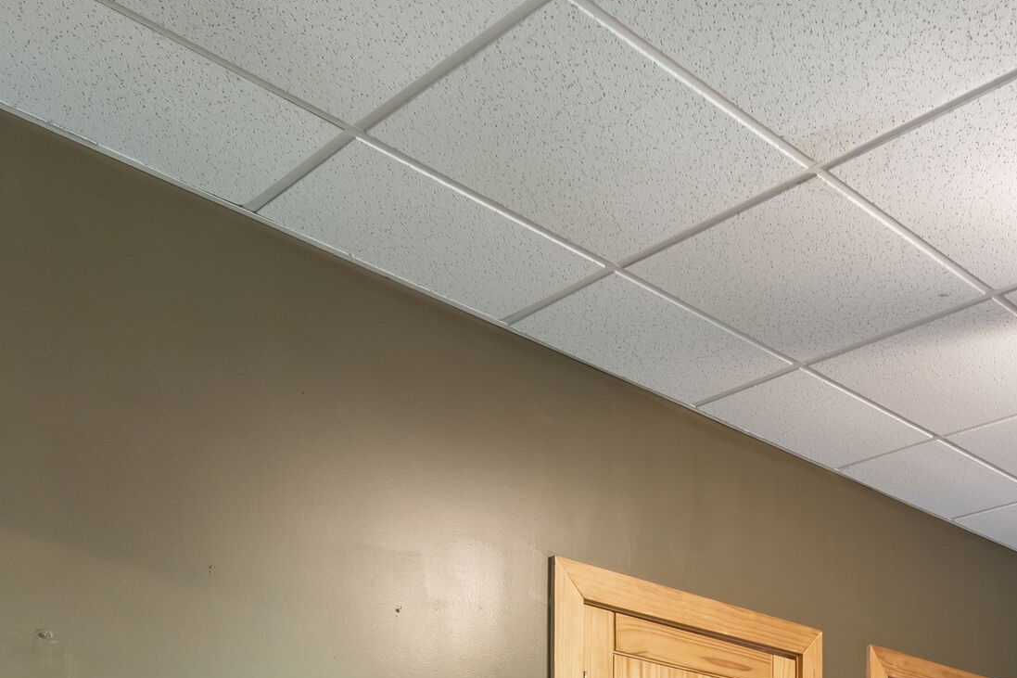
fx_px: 1186
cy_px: 914
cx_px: 920
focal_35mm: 42
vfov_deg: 26.4
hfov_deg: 42.5
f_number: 8
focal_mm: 10
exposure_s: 6
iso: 250
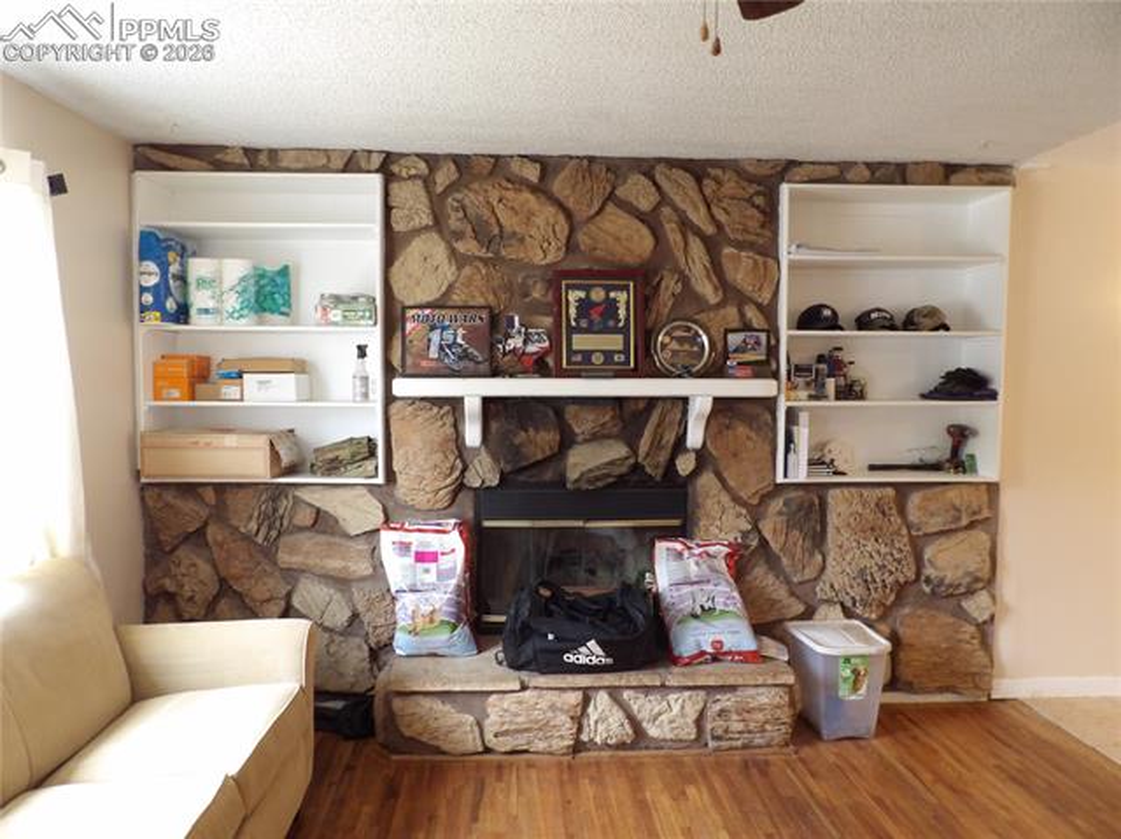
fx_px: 777
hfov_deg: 71.6
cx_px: 560
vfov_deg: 56.8
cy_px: 420
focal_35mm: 24
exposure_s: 1/17
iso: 217
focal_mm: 4.3
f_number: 3.2
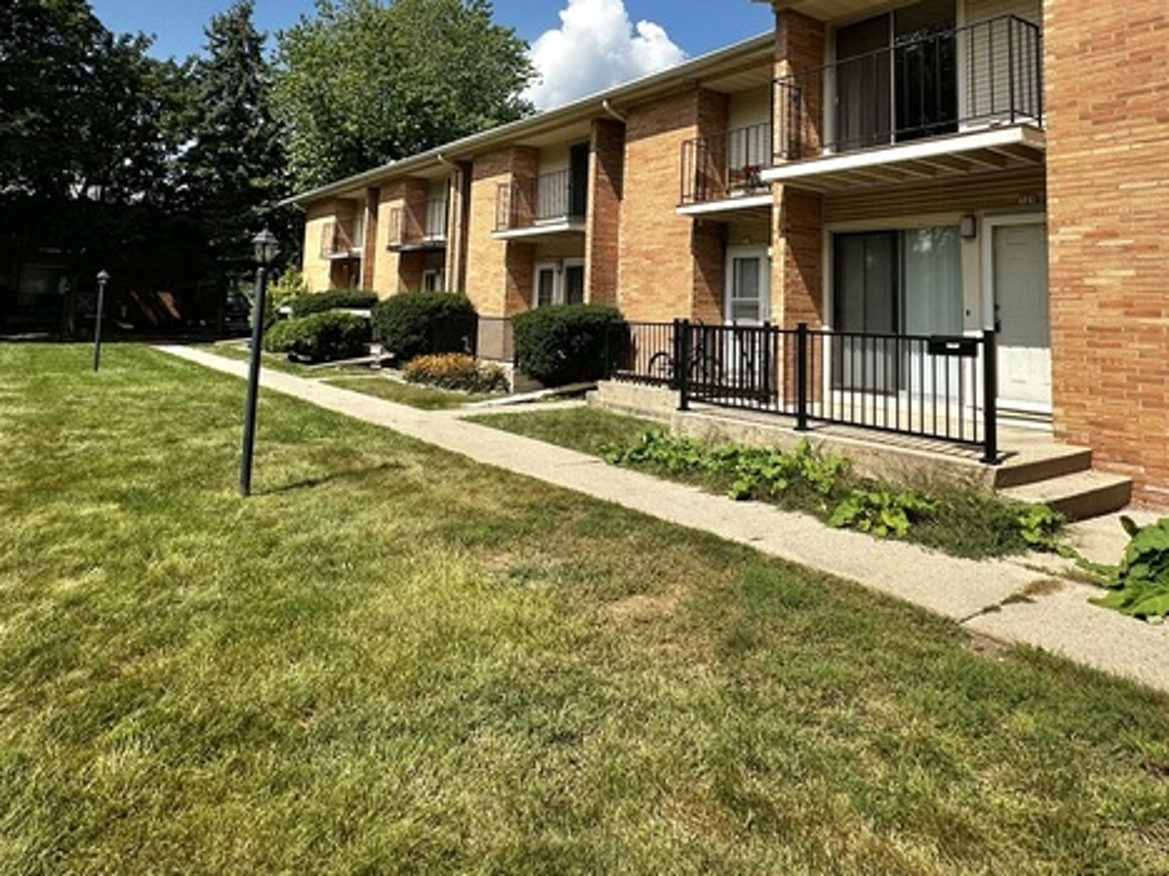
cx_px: 636
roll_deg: -1.6
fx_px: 810
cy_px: 228
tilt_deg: +6.9
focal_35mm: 24
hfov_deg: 71.5
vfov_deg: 54.4
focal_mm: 2.22
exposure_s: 1/1916
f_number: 2.2
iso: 40
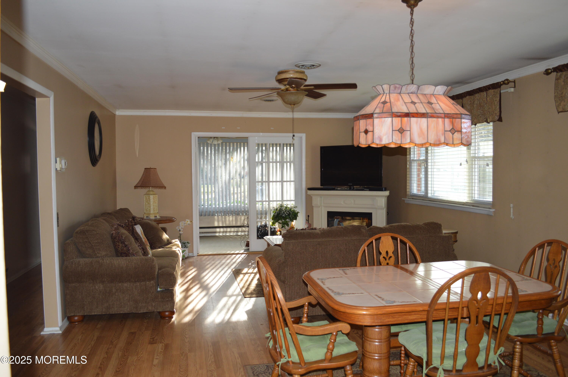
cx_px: 284
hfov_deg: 67.4
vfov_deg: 47.8
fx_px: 426
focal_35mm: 27
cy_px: 188
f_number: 4
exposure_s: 1/100
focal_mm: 18
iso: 400
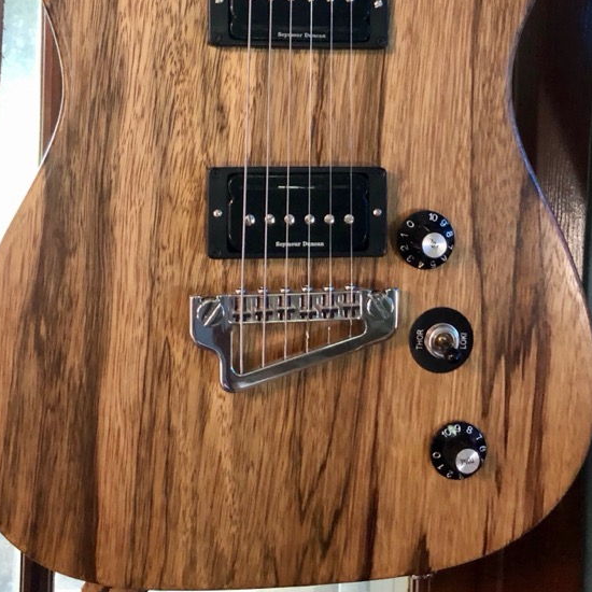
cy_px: 170
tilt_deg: +0.6
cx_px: 280
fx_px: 697
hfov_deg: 46.0
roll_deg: -1.0
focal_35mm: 36
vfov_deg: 44.9
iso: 160
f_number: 1.8
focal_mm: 3.99
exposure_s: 1/4
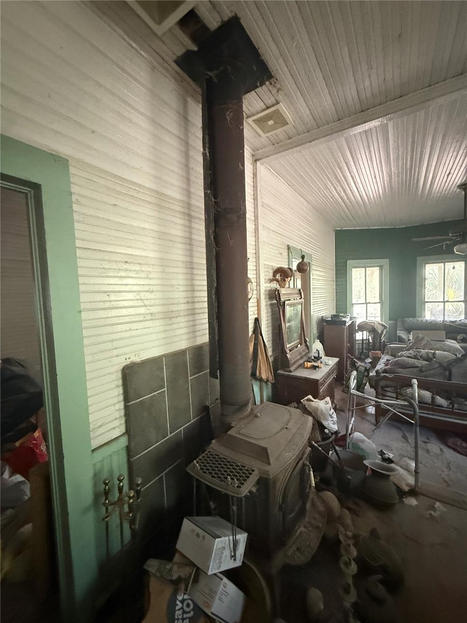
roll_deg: +0.9
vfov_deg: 102.1
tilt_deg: -3.8
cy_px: 312
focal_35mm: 14
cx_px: 234
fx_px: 252
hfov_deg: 85.7
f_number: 2.2
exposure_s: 1/60
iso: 1000
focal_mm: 2.22
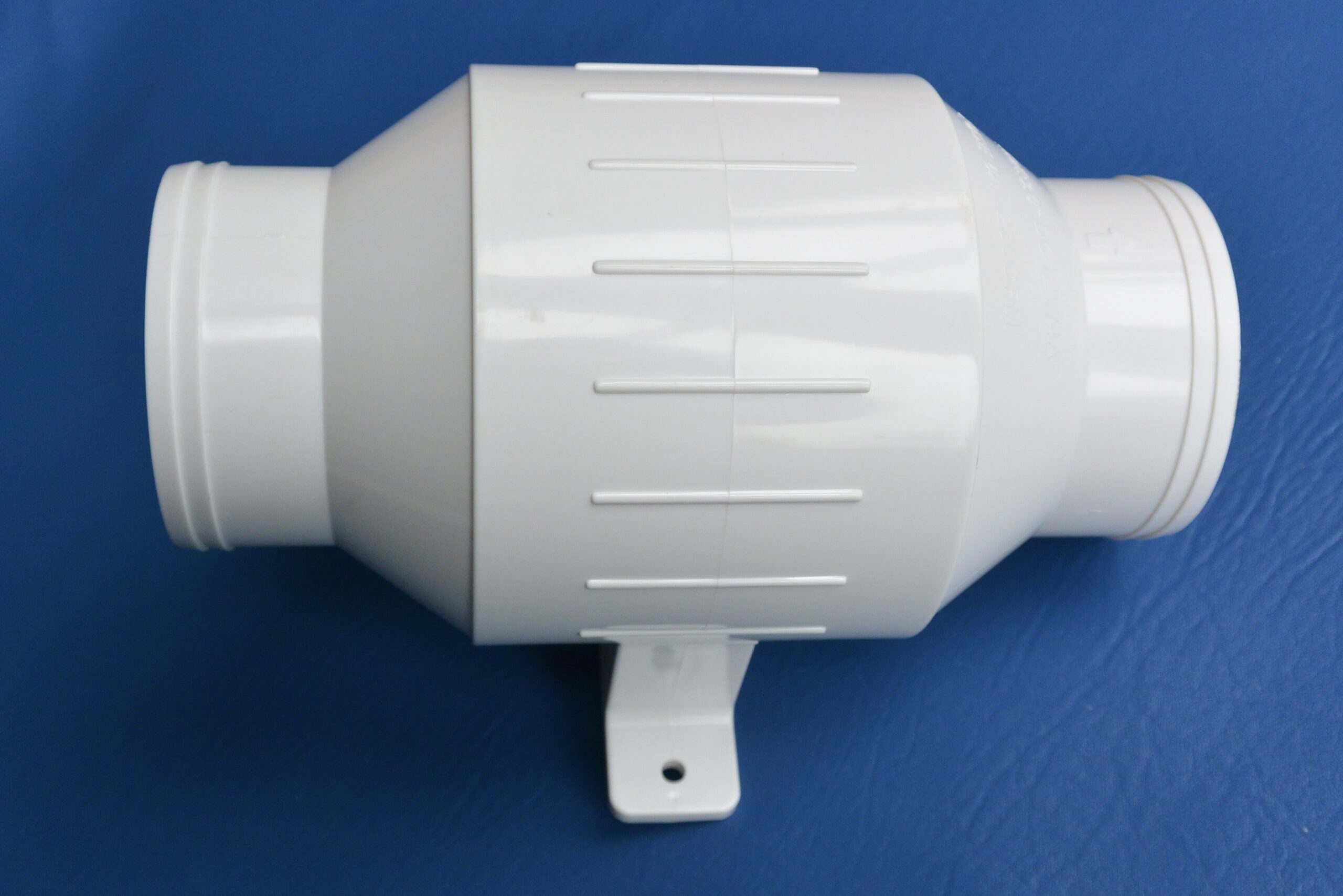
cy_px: 448
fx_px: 1641
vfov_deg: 30.5
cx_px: 672
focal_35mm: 44
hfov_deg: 44.5
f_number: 4.2
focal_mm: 16.3
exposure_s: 1/60
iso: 560
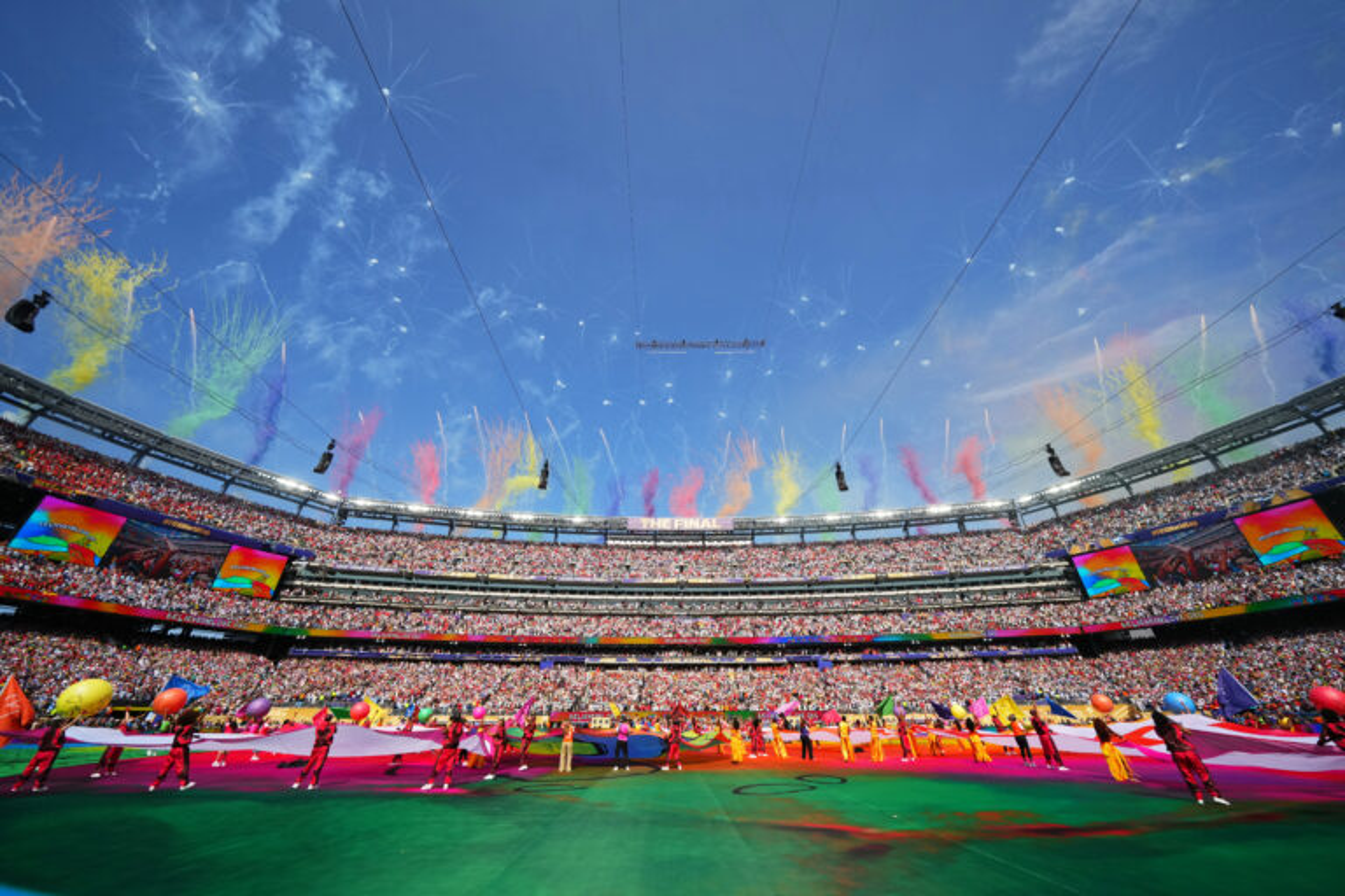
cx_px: 672
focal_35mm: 12
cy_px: 448
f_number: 4
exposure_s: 1/10000
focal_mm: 12
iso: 800
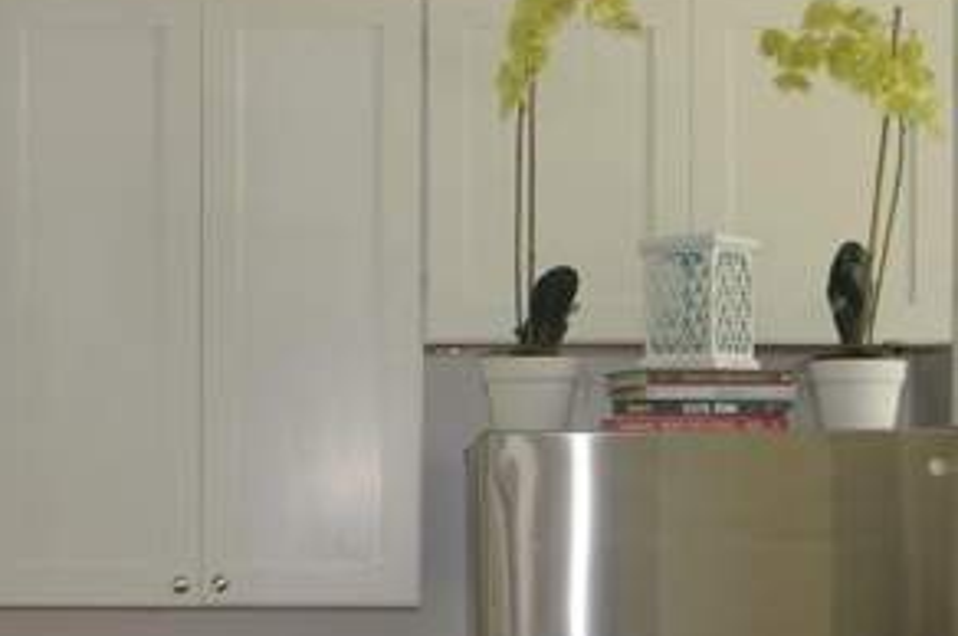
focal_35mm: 74
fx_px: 1967
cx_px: 331
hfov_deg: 27.2
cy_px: 562
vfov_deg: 18.1
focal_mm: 18
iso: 400
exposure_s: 1/80
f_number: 3.5
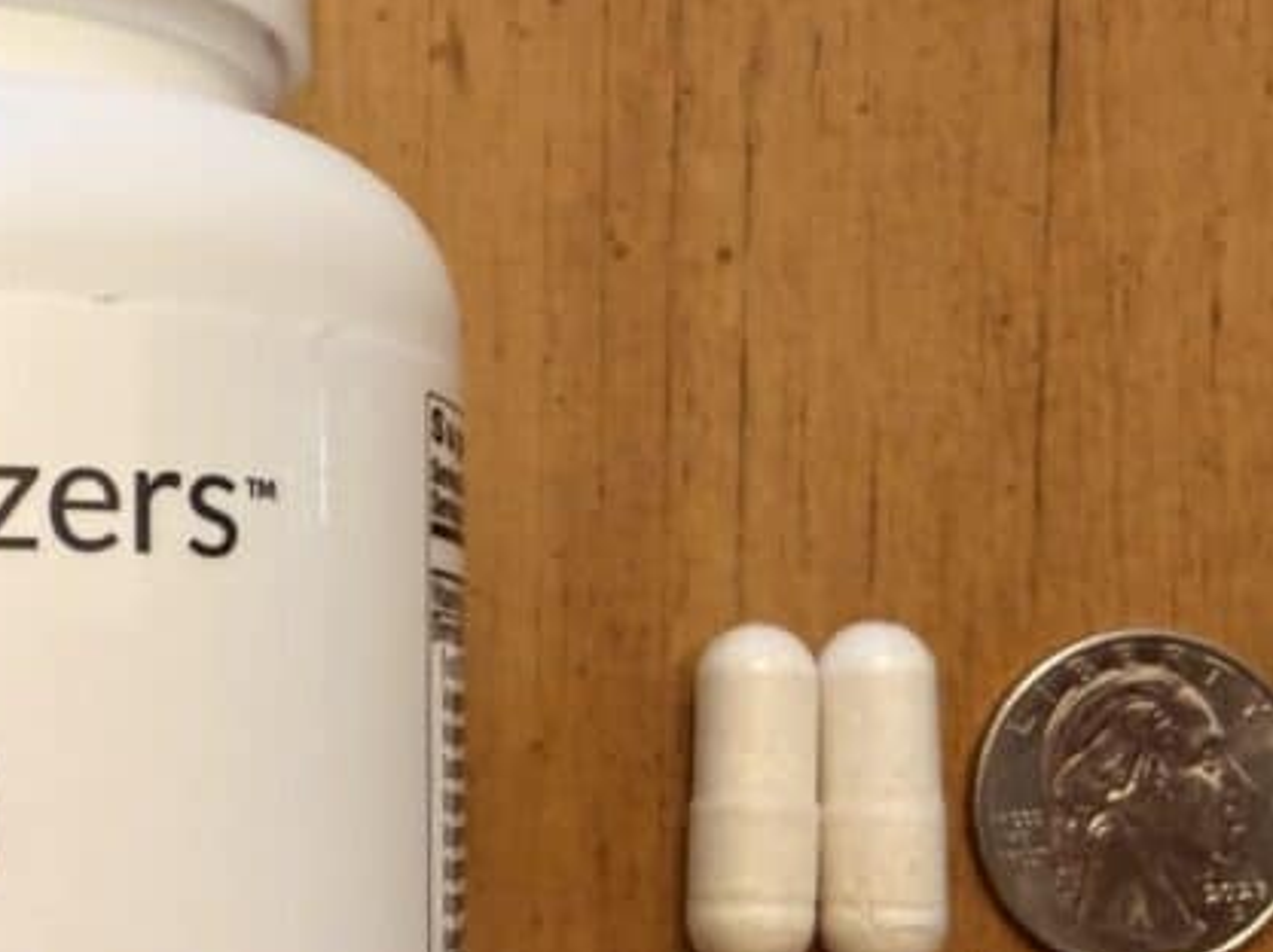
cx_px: 446
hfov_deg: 32.5
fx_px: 2168
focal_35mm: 59
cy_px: 754
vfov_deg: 24.4
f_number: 2.2
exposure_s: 1/60
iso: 250
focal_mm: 2.22
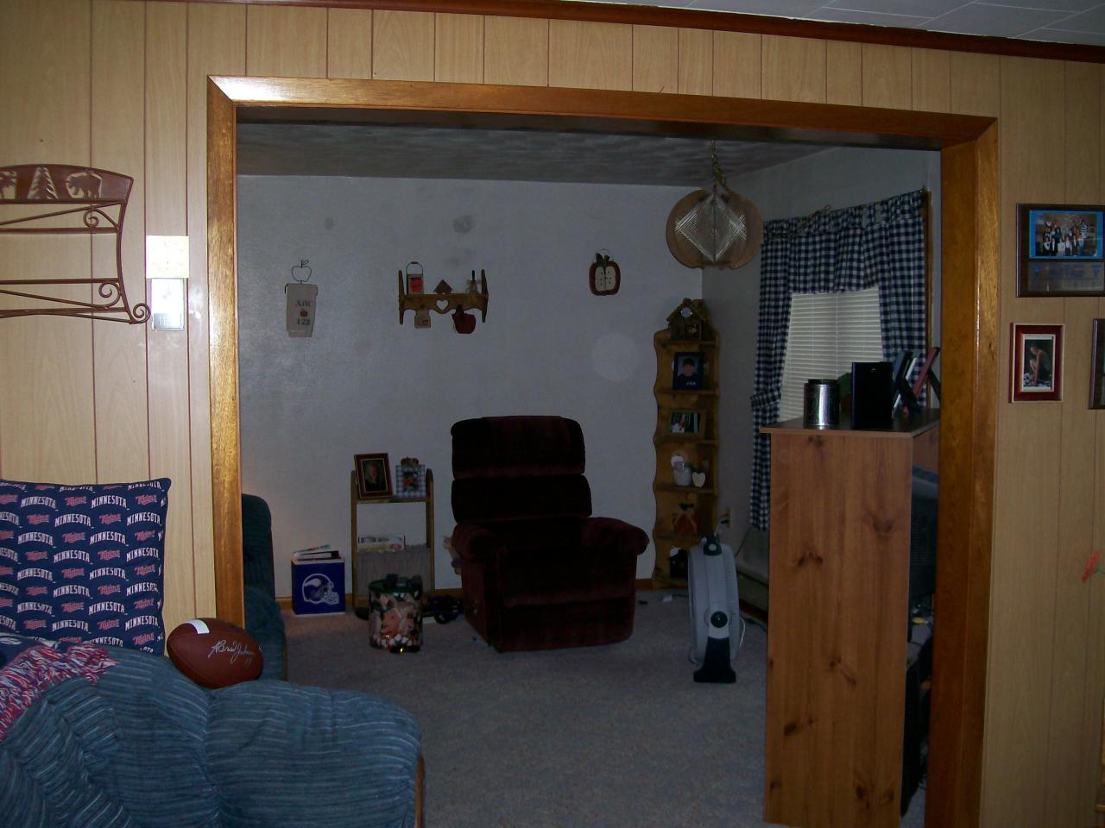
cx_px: 552
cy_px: 414
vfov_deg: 39.7
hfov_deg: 51.4
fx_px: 1149
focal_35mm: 36
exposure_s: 1/64
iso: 80
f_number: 2.7
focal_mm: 6
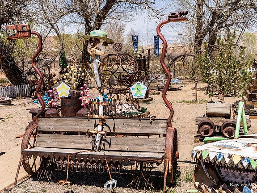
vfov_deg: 29.7
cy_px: 96
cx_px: 117
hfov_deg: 38.9
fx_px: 364
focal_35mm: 49
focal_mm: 44
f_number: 6.3
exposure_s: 1/500
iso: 100
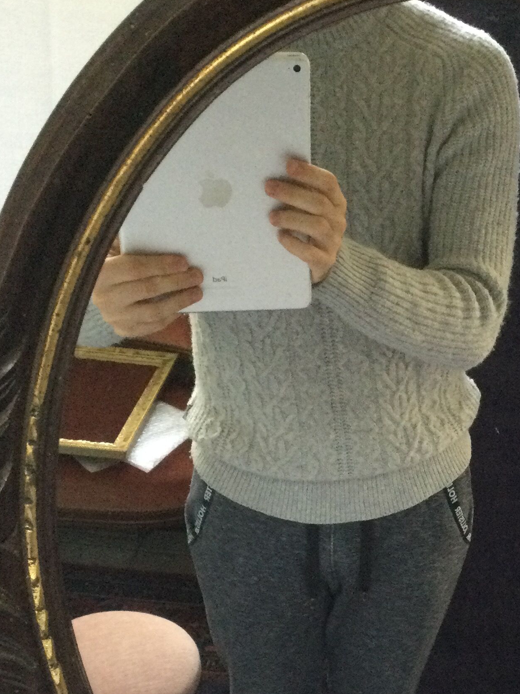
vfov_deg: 31.3
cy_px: 499
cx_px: 456
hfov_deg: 23.5
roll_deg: -1.2
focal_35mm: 61
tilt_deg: -3.8
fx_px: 1222
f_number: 2.4
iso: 200
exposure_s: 1/25
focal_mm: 3.3
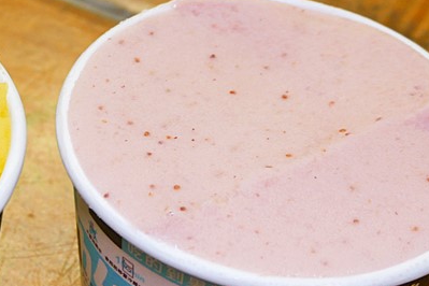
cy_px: 121
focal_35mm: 99
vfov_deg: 13.8
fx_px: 1180
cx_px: 32
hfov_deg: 20.2
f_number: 4.3
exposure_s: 1/60
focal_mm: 19
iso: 250
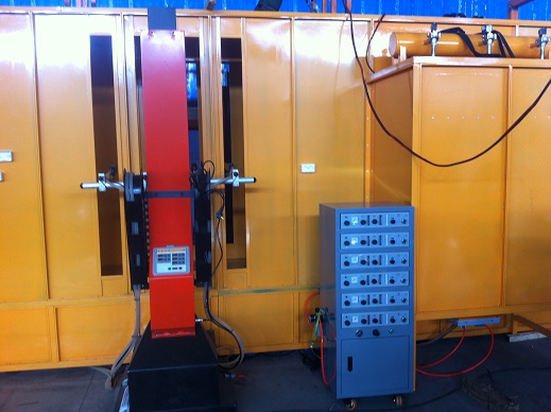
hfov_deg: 52.7
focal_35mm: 35
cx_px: 276
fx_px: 556
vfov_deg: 40.6
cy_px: 206
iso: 80
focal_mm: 3.85
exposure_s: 1/15
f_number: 2.8
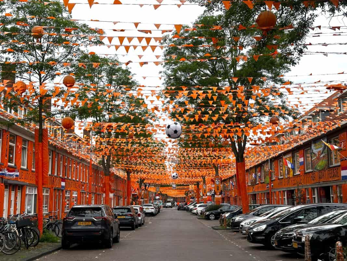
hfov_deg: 39.7
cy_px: 130
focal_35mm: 48
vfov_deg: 30.3
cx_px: 174
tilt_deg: +8.2
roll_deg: +0.4
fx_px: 481
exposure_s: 1/2203
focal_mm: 6.86
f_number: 1.78
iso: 64
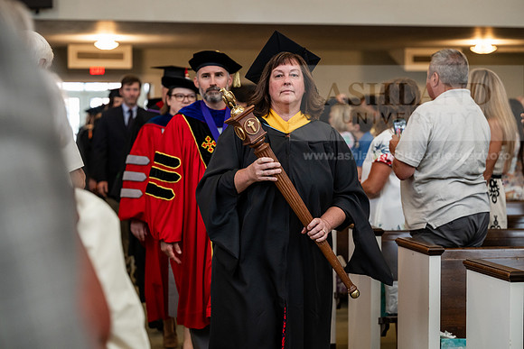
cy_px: 174
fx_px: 1179
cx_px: 262
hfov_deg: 25.1
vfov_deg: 16.9
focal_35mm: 81
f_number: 3.2
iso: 1250
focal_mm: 81
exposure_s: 1/200
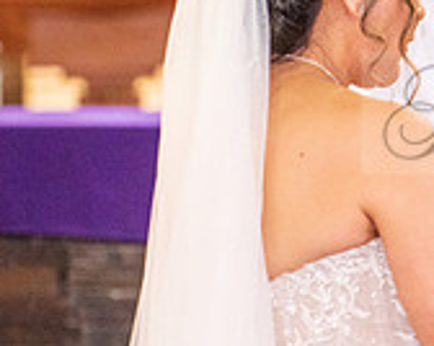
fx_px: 7287
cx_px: 643
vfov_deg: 2.7
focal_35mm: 568
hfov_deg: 3.4
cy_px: 121
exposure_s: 1/160
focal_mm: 150
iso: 2000
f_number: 2.8
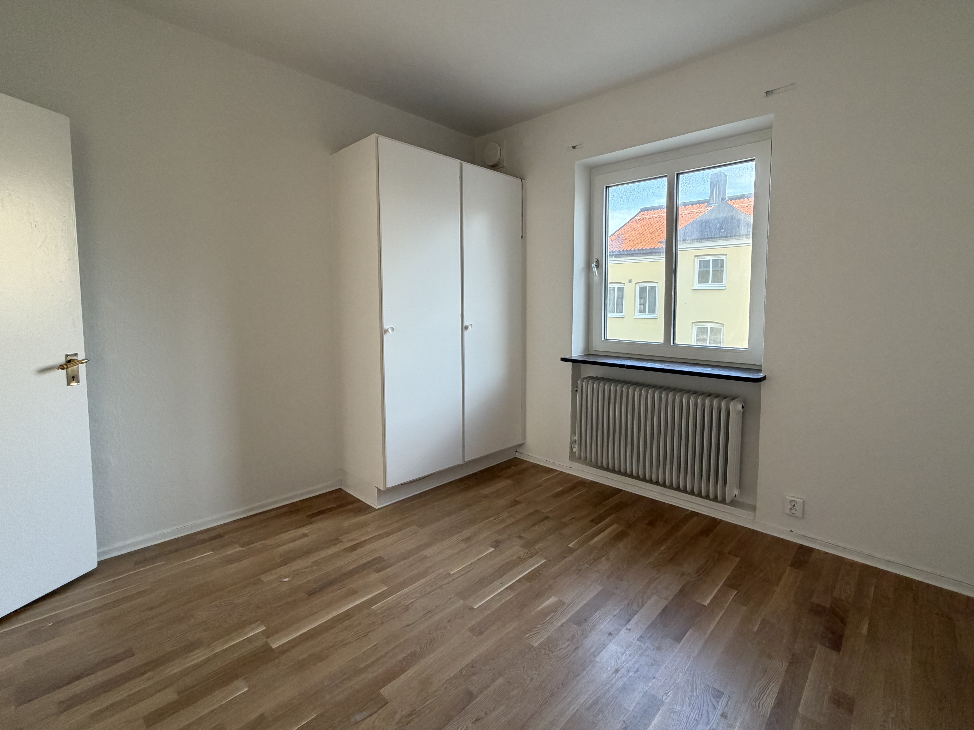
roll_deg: -0.2
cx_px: 556
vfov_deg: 78.0
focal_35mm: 16
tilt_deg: -3.7
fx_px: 450
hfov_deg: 93.9
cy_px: 336
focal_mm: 2.22
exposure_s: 1/121
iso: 250
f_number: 2.2
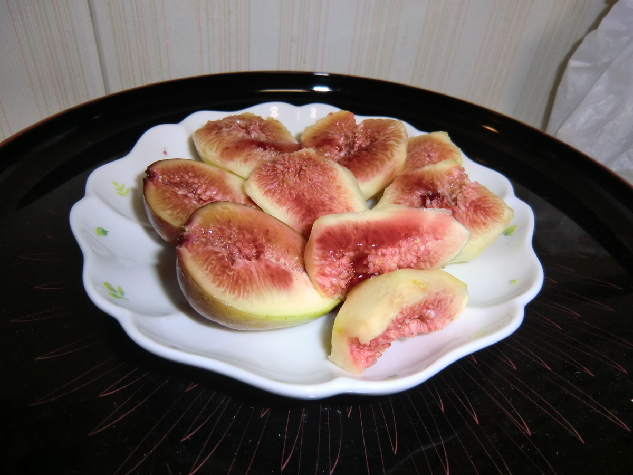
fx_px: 439
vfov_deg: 56.8
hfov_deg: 71.6
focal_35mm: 24
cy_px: 238
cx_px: 316
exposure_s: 1/60
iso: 160
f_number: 3.2
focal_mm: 4.3
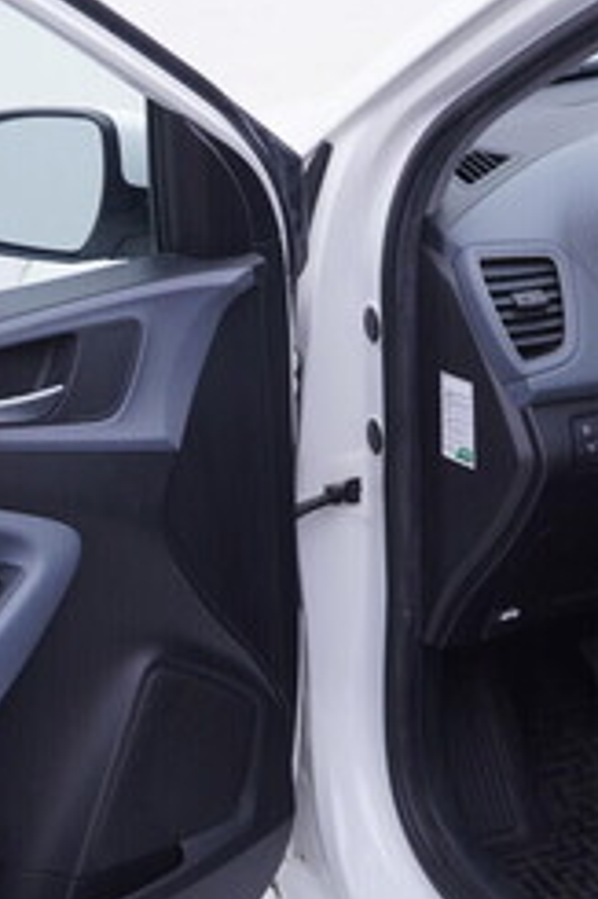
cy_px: 442
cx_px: 444
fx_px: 2021
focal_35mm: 81
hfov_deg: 16.7
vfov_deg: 25.1
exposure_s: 1/60
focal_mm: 24
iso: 125
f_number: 3.5
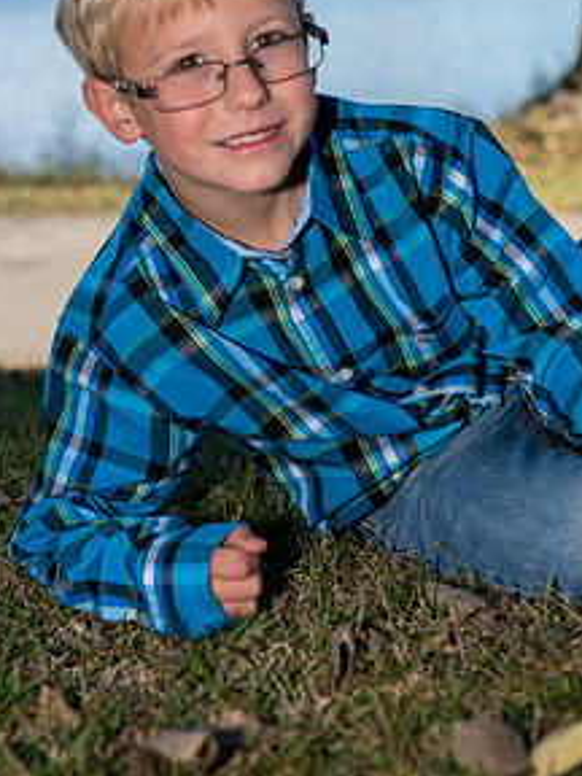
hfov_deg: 19.6
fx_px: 1681
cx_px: 304
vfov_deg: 25.9
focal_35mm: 75
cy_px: 307
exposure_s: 1/2000
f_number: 3.5
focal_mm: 50
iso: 200
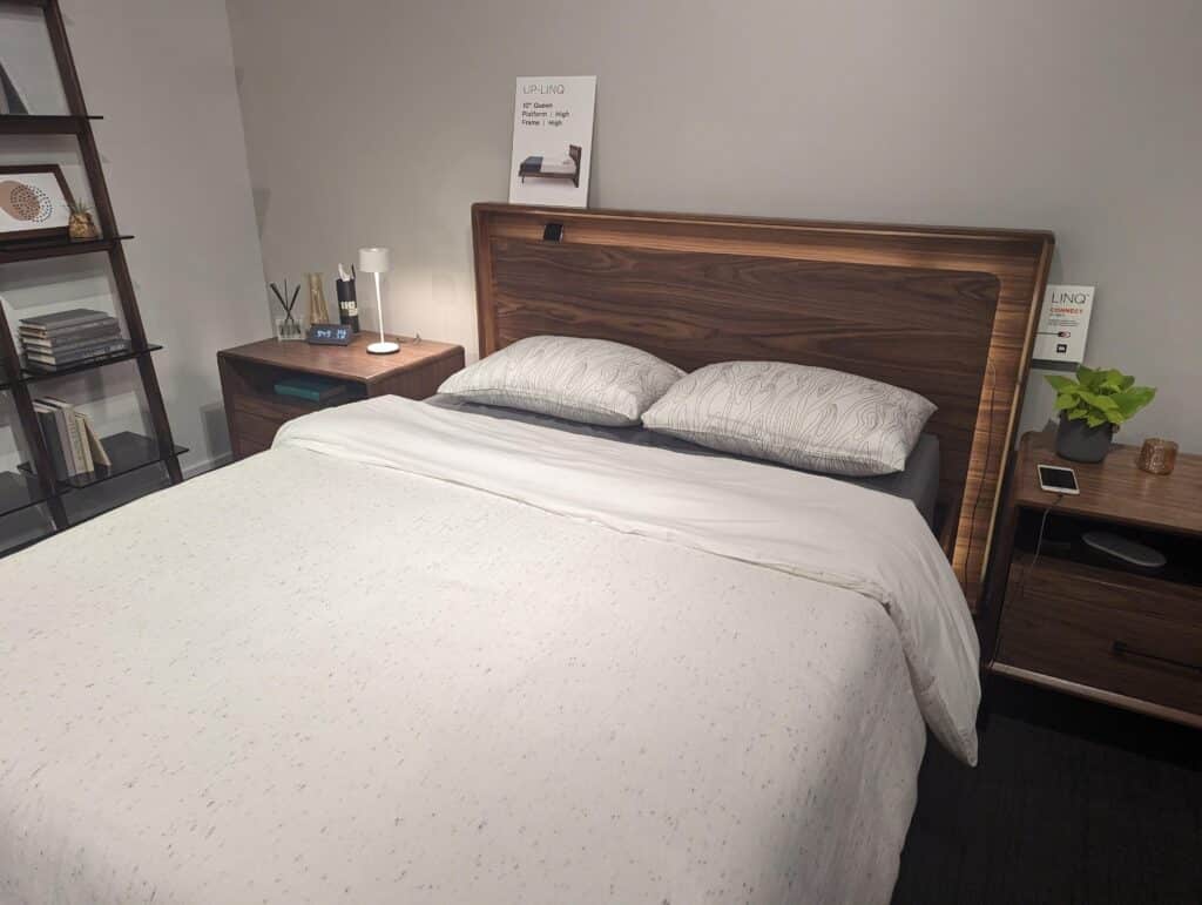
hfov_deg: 71.5
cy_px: 452
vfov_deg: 56.9
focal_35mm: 24
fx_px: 835
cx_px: 601
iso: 694
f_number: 1.85
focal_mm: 6.81
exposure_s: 1/113
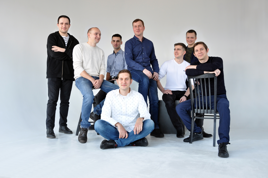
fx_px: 223
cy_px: 89
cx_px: 134
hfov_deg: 62.0
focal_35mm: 30
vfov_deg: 43.5
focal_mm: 20
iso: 320
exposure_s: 1/30
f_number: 5
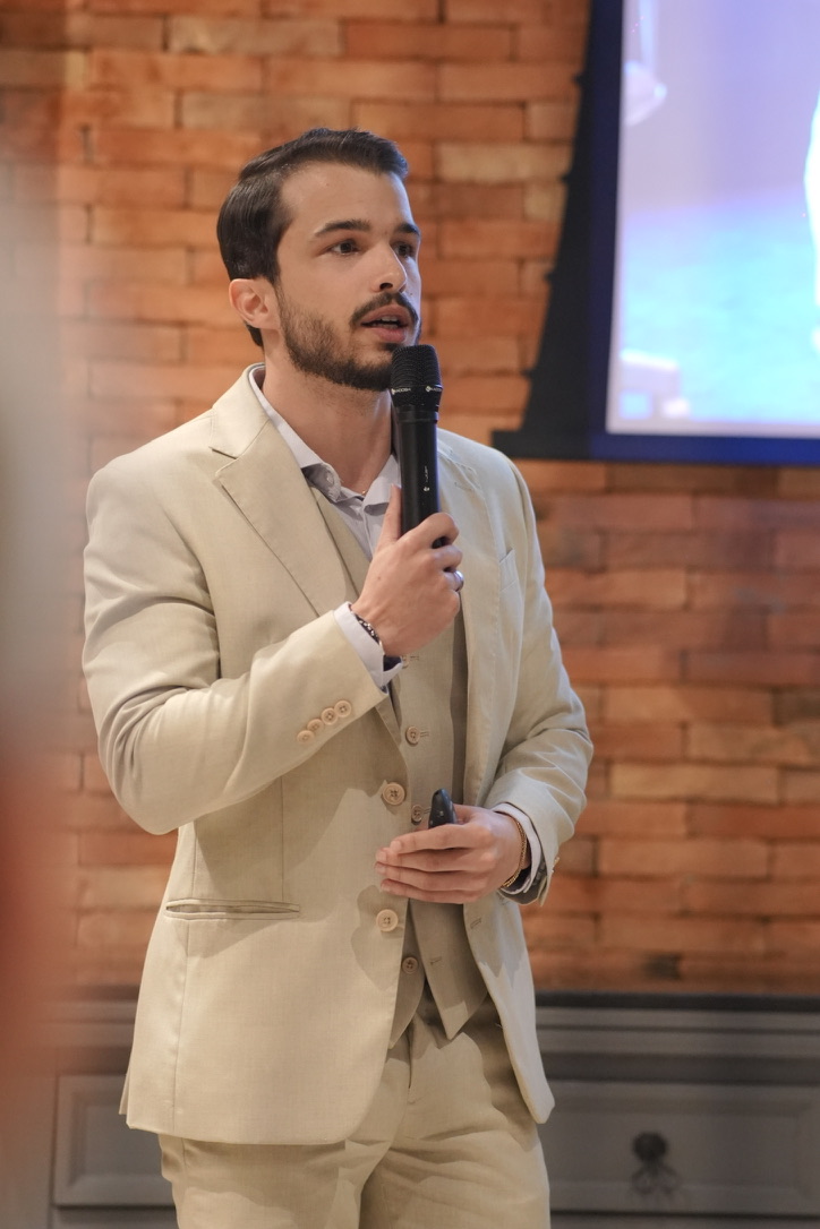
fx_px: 4339
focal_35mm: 127
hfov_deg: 10.8
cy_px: 614
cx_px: 410
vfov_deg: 16.1
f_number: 1.8
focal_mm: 85
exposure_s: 1/160
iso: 4000
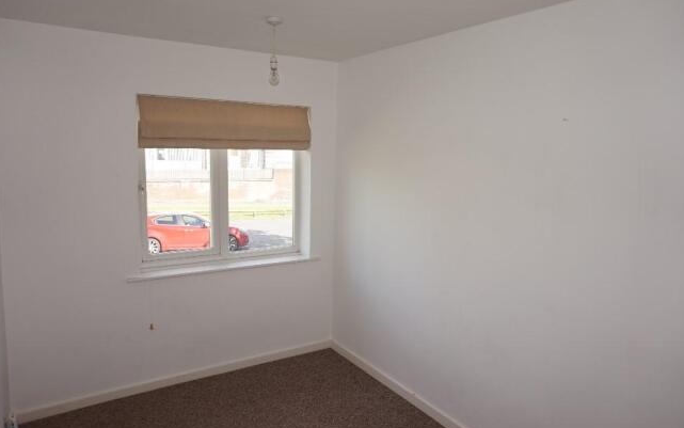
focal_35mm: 25
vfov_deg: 49.3
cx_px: 346
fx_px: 466
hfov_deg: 72.5
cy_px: 205
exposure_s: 1/160
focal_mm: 16
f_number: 4
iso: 160
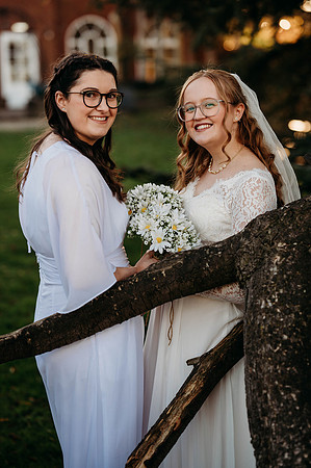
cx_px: 156
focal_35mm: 85
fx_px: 1104
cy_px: 234
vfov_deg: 23.9
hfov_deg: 16.0
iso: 100
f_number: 2.5
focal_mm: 85
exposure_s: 1/800
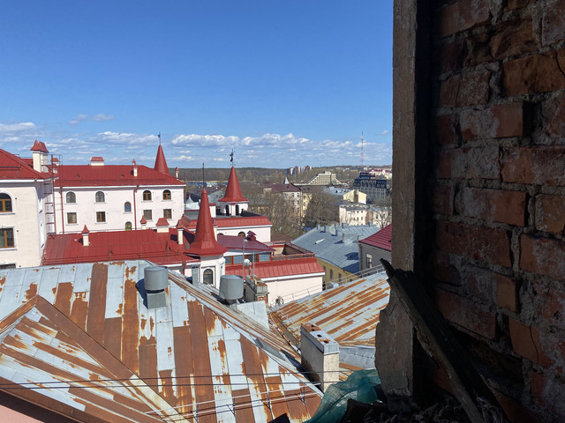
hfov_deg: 67.3
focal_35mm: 26
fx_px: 424
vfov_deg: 53.1
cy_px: 212
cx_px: 282
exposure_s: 1/3497
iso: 32
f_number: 1.8
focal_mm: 4.25
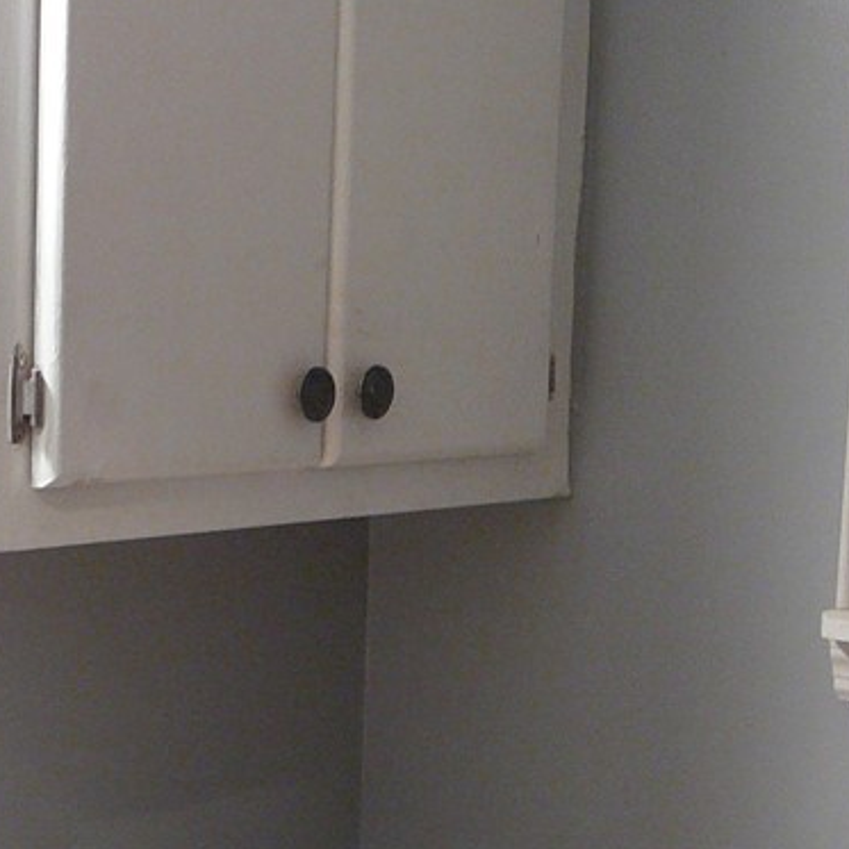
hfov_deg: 20.3
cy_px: 671
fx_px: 2359
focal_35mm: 85
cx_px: 296
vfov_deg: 20.2
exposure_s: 1/13
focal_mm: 5.2
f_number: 2.8
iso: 200
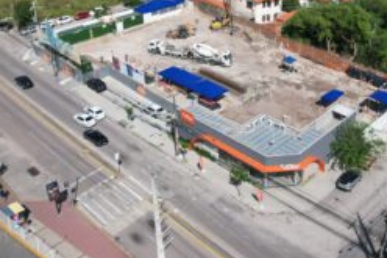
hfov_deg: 47.8
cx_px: 251
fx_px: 430
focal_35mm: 40
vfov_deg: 32.9
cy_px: 72
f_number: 2.8
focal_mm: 8.38
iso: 130
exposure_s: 1/3200
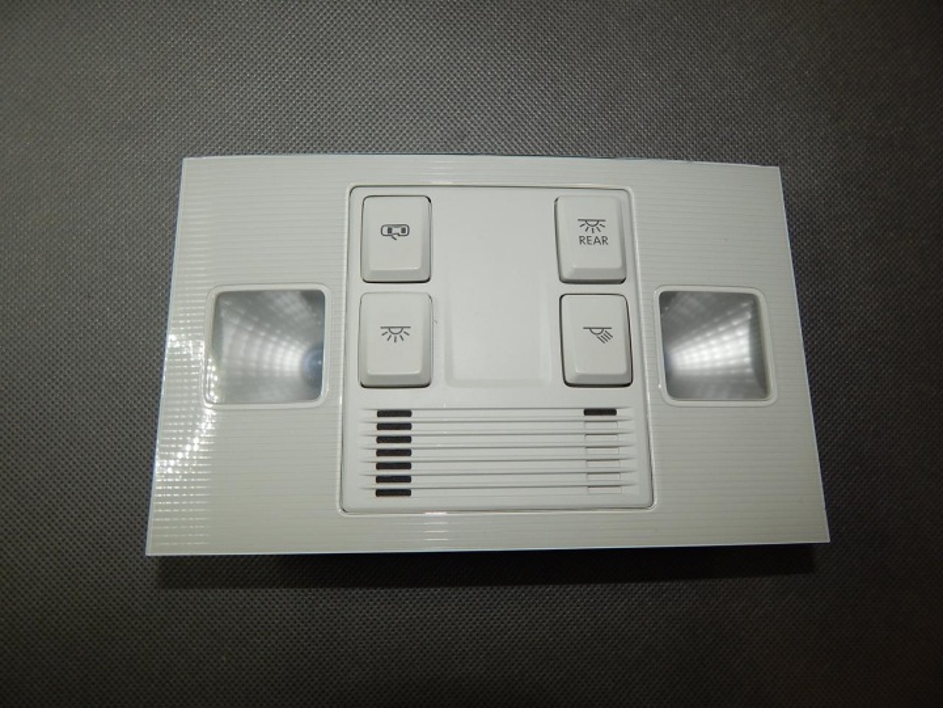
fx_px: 627
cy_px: 354
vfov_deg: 58.9
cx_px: 472
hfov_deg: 73.9
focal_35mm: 23
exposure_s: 1/30
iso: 160
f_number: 6
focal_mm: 4
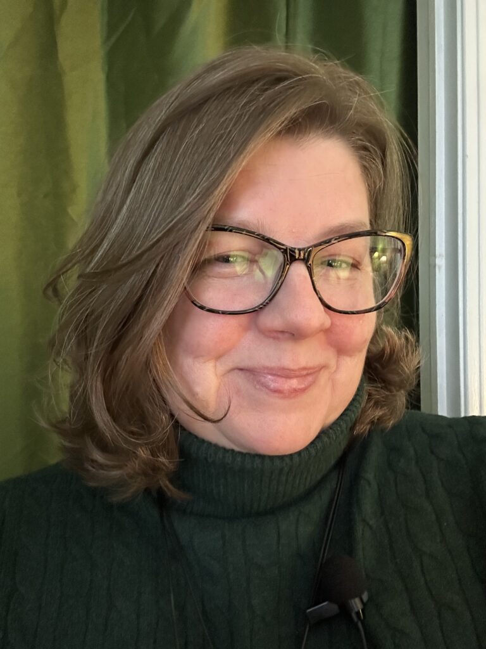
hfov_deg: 46.8
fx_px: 562
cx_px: 243
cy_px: 324
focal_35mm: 30
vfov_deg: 60.0
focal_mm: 2.69
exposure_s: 1/28
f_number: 1.9
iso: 400
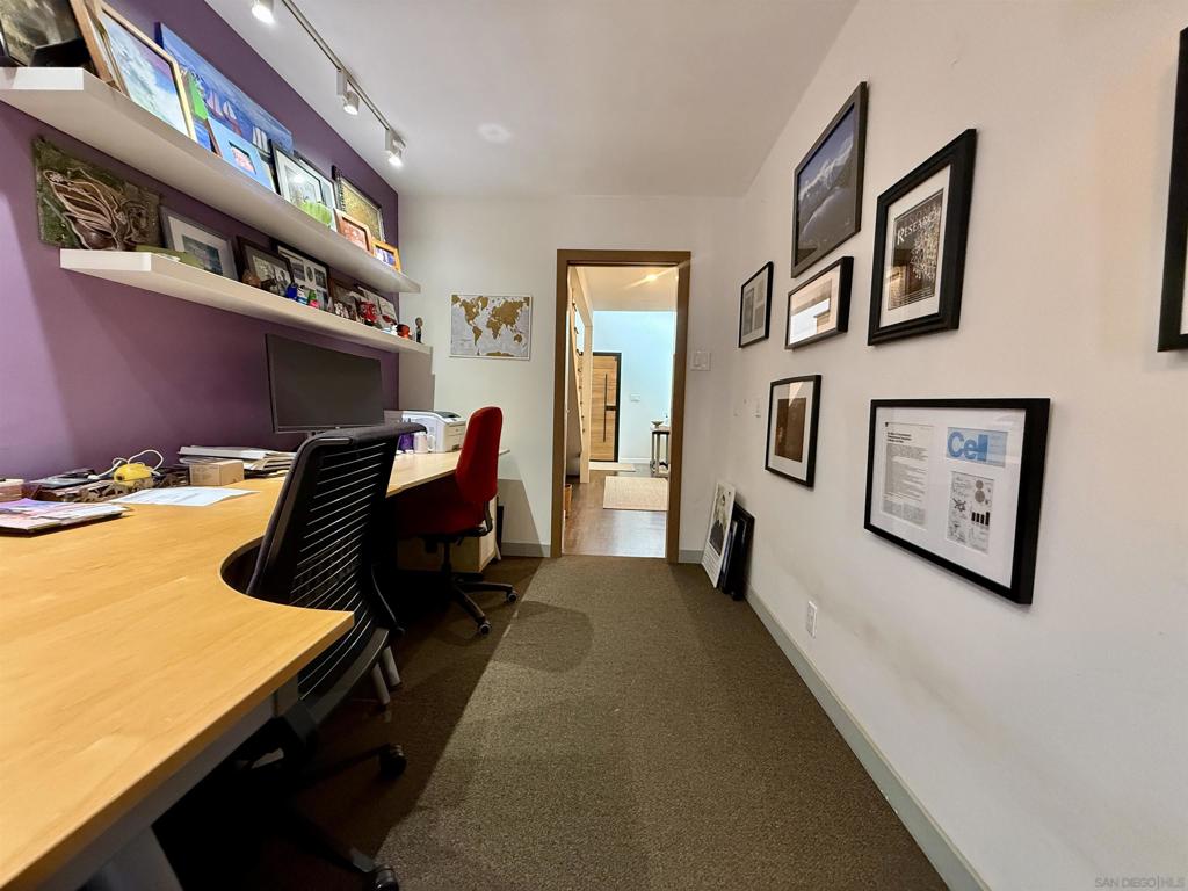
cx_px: 594
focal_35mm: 14
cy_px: 446
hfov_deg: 102.1
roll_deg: -1.6
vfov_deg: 85.7
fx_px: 480
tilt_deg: -3.4
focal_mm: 2.22
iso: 640
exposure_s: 1/60
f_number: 2.2
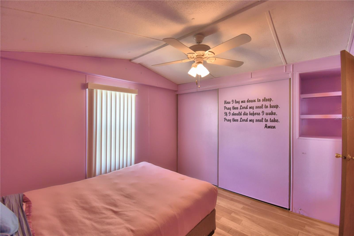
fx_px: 147
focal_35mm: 15
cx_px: 177
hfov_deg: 100.4
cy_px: 118
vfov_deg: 77.3
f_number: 4.5
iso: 400
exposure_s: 1/125
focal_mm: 10
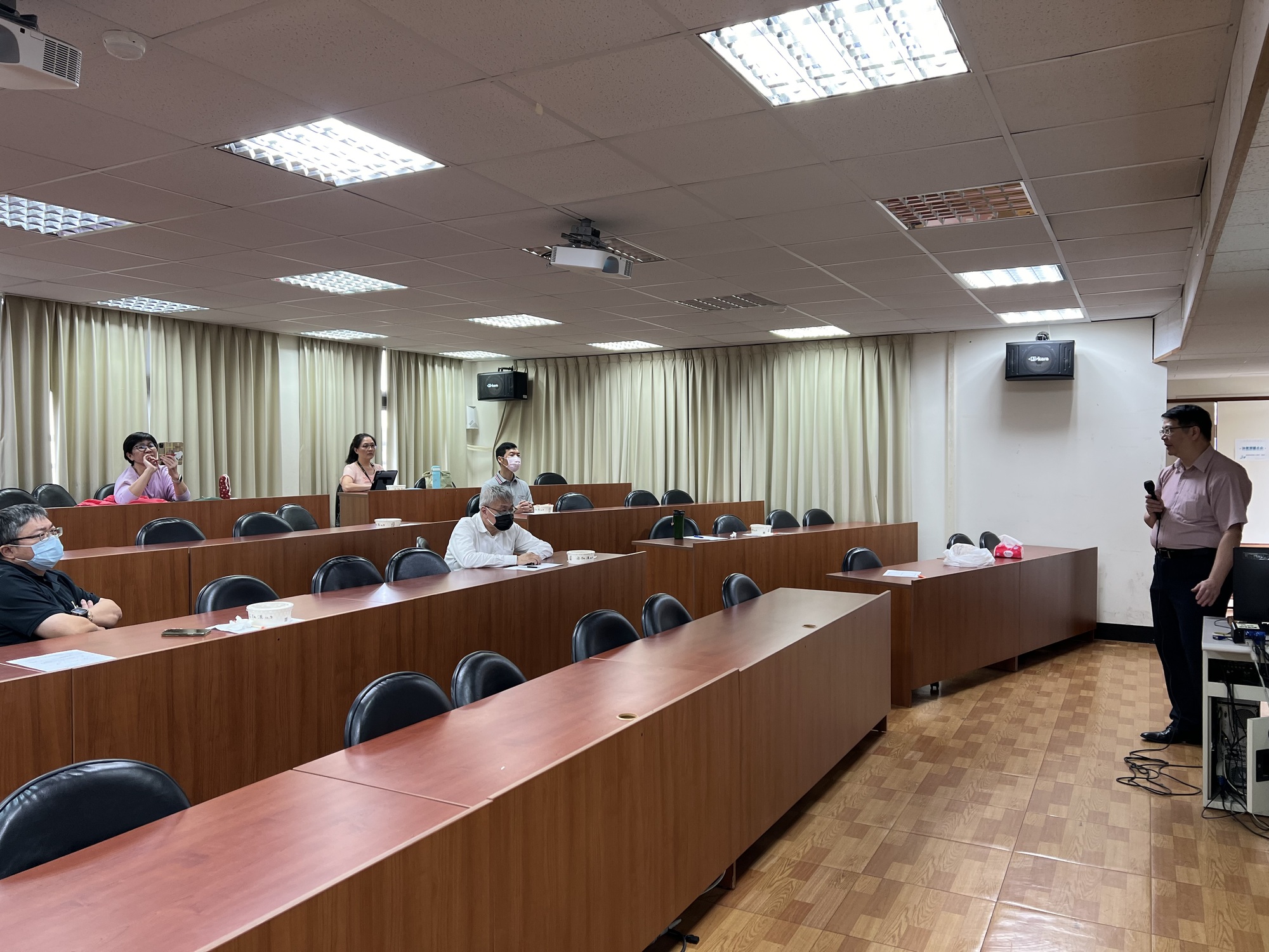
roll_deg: +0.0
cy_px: 476
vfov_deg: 53.1
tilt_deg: -1.2
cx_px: 634
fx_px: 953
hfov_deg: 67.3
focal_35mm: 26
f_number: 1.5
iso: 64
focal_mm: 5.7
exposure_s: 1/60
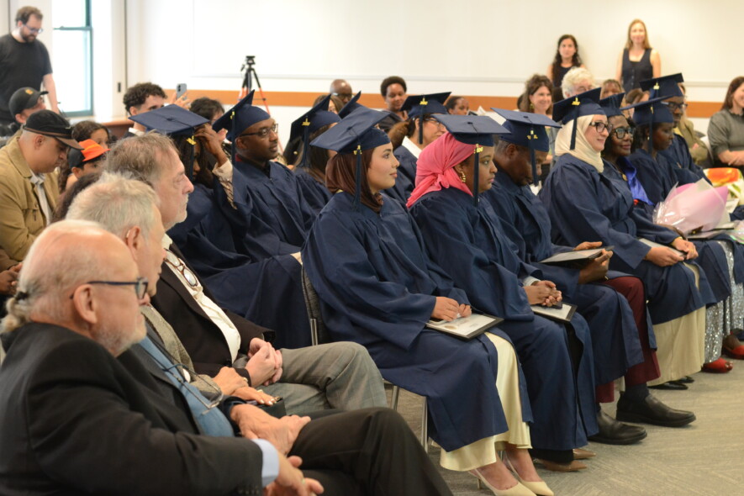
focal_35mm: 75
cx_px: 372
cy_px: 248
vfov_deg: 18.2
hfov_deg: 27.0
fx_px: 1550
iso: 1600
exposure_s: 1/100
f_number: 4
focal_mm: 50
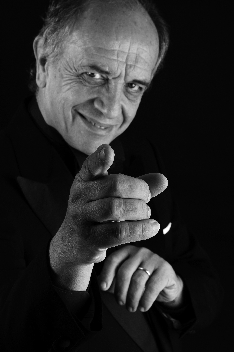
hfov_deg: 15.9
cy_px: 168
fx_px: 840
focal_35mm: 86
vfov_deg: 23.7
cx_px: 100
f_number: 16
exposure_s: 1/160
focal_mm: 70
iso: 200
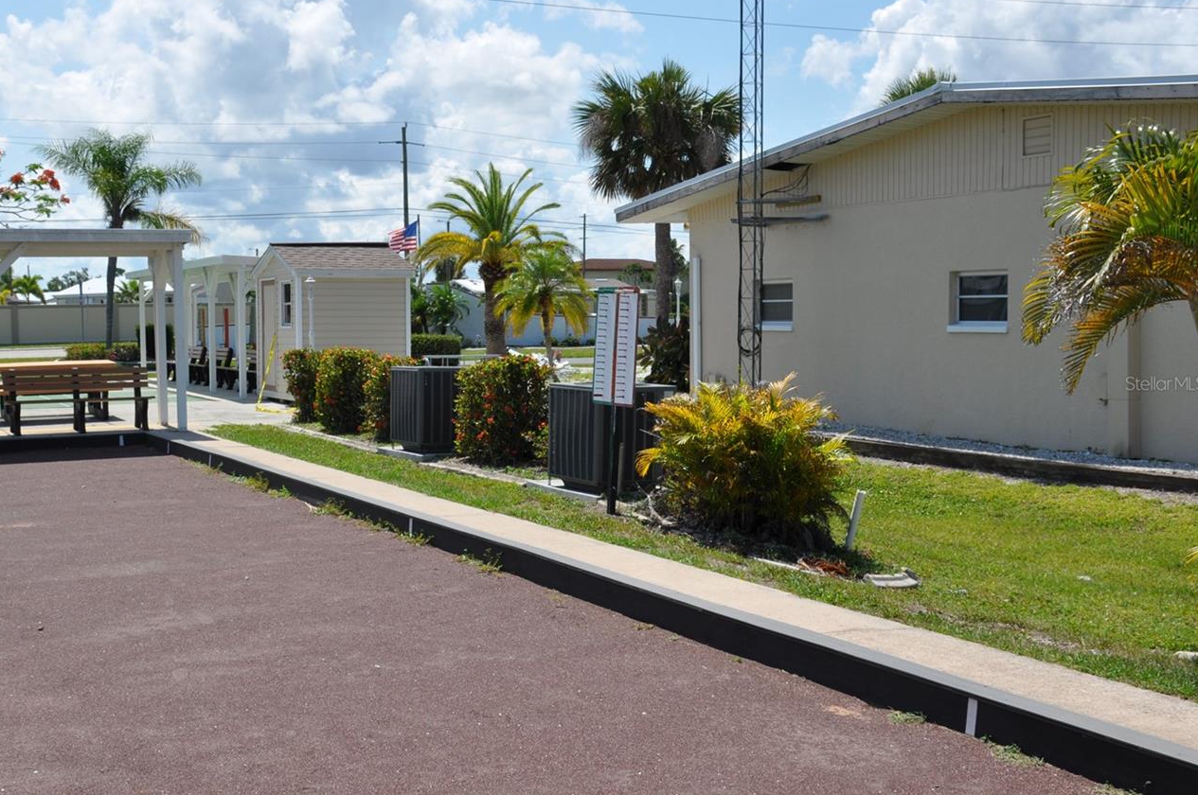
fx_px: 1450
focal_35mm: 44
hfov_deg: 44.5
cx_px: 452
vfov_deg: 30.7
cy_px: 383
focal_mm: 23
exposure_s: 1/400
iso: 200
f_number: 10
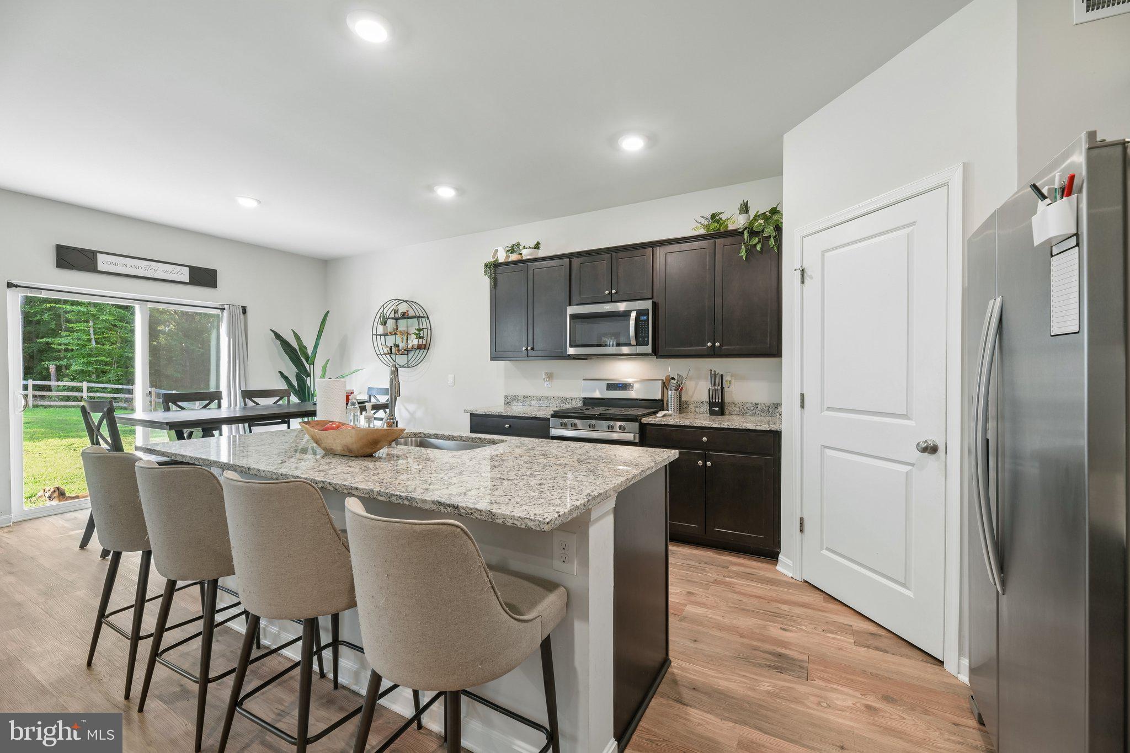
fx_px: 439
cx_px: 565
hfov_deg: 104.3
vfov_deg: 81.2
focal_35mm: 14
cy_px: 376
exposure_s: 1/2.5
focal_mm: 14
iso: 100
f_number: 8
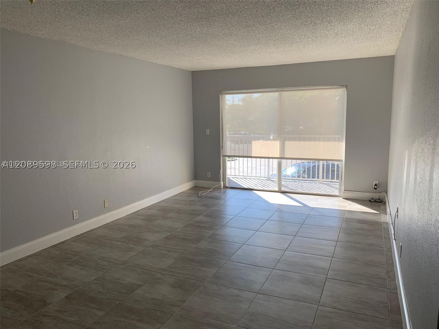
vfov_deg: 53.1
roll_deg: +1.1
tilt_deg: -7.4
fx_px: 330
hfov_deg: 67.3
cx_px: 220
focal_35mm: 26
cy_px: 164
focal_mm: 4.25
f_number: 1.8
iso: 25
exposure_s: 1/122
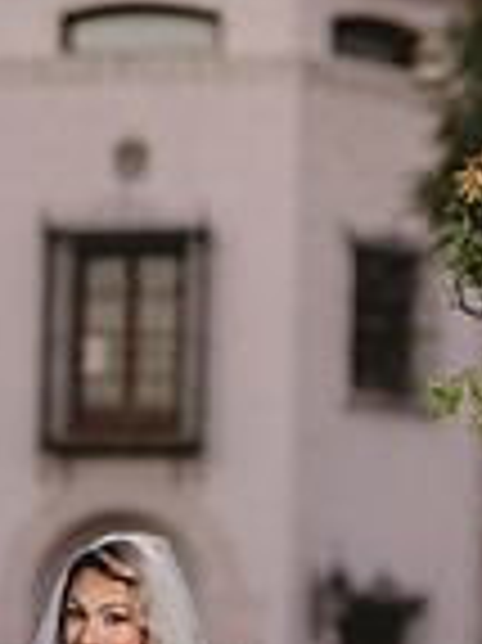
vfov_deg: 7.7
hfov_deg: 5.8
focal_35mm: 257
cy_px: 680
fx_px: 4778
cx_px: 56
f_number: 2
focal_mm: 85
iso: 250
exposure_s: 1/200
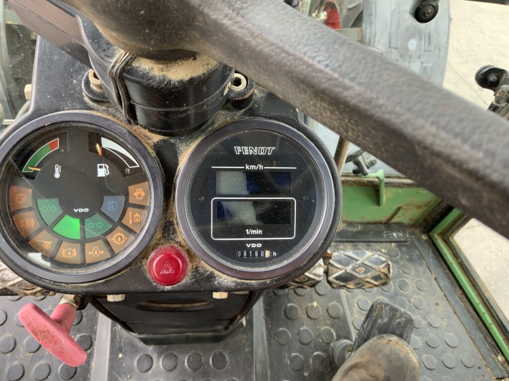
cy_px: 190
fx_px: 426
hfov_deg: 61.7
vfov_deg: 48.2
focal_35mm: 29
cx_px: 254
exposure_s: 1/106
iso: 64
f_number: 1.8
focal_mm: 3
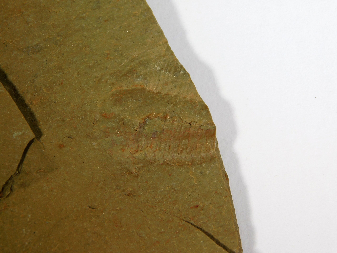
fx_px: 1791
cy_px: 126
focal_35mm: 184
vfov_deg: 8.1
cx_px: 168
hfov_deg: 10.7
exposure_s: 1/50
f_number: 5.4
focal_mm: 32.7
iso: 125
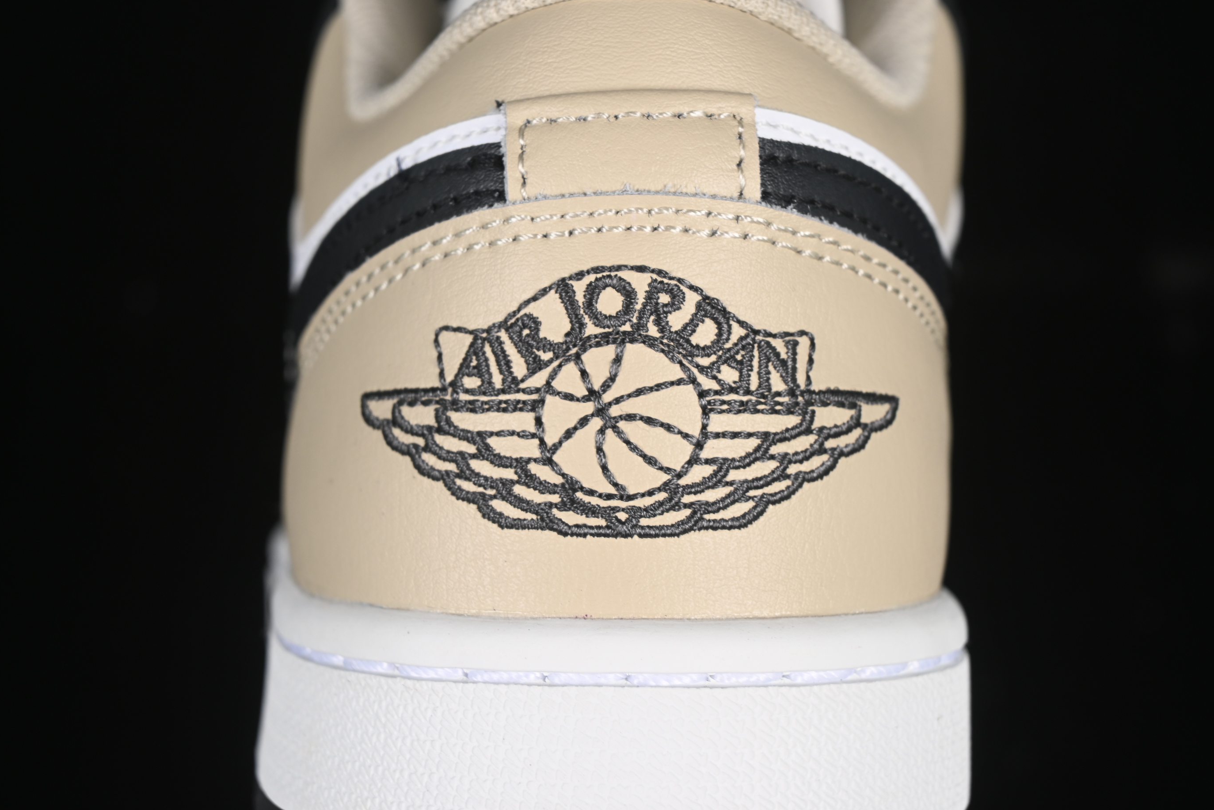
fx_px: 2563
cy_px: 401
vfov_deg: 18.0
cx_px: 613
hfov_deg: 26.6
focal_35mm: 76
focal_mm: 50
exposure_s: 1/80
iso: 160
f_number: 7.1
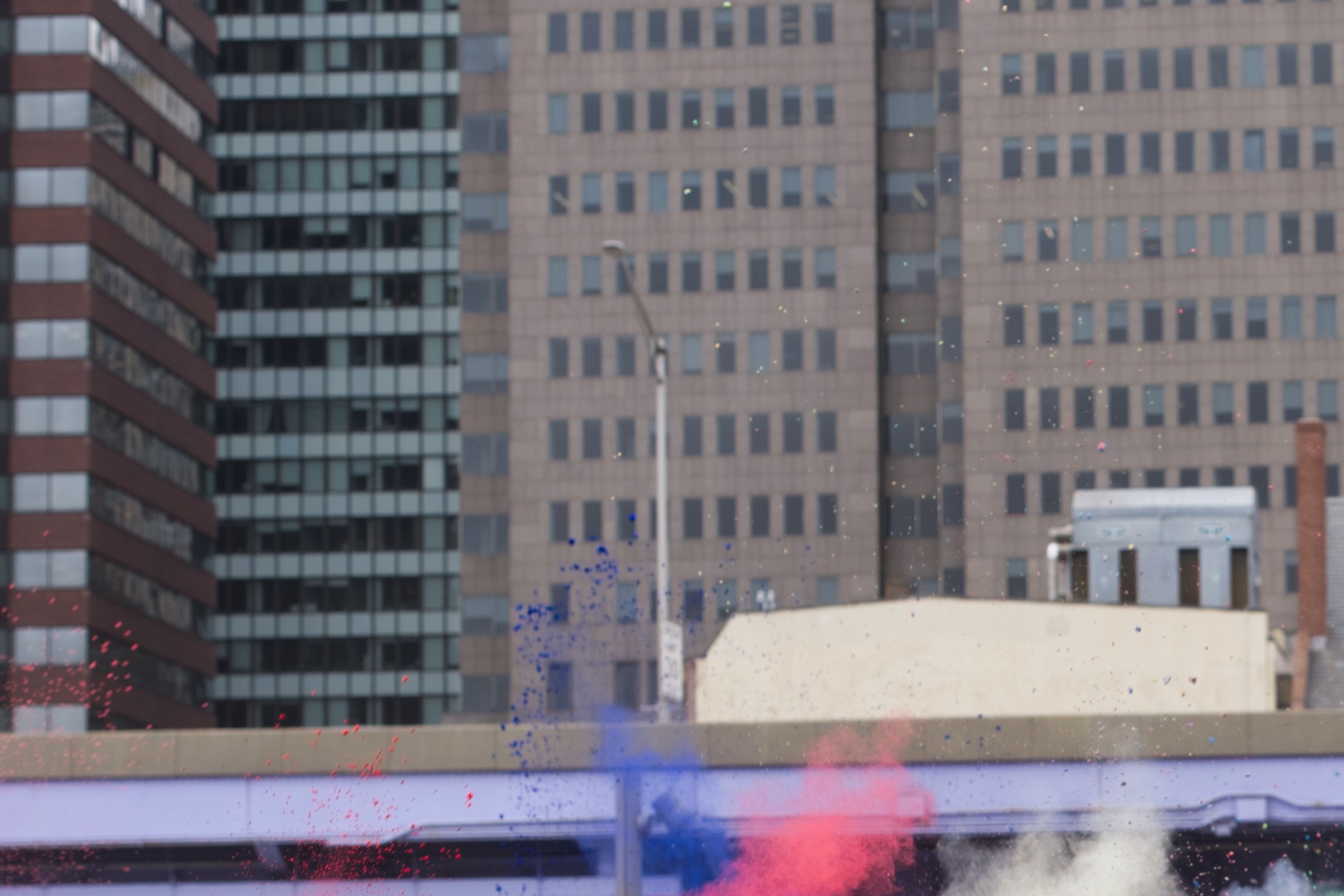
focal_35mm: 117
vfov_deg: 11.6
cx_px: 1427
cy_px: 890
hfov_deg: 17.0
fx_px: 4368
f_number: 4.5
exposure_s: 1/500
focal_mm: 35
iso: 100
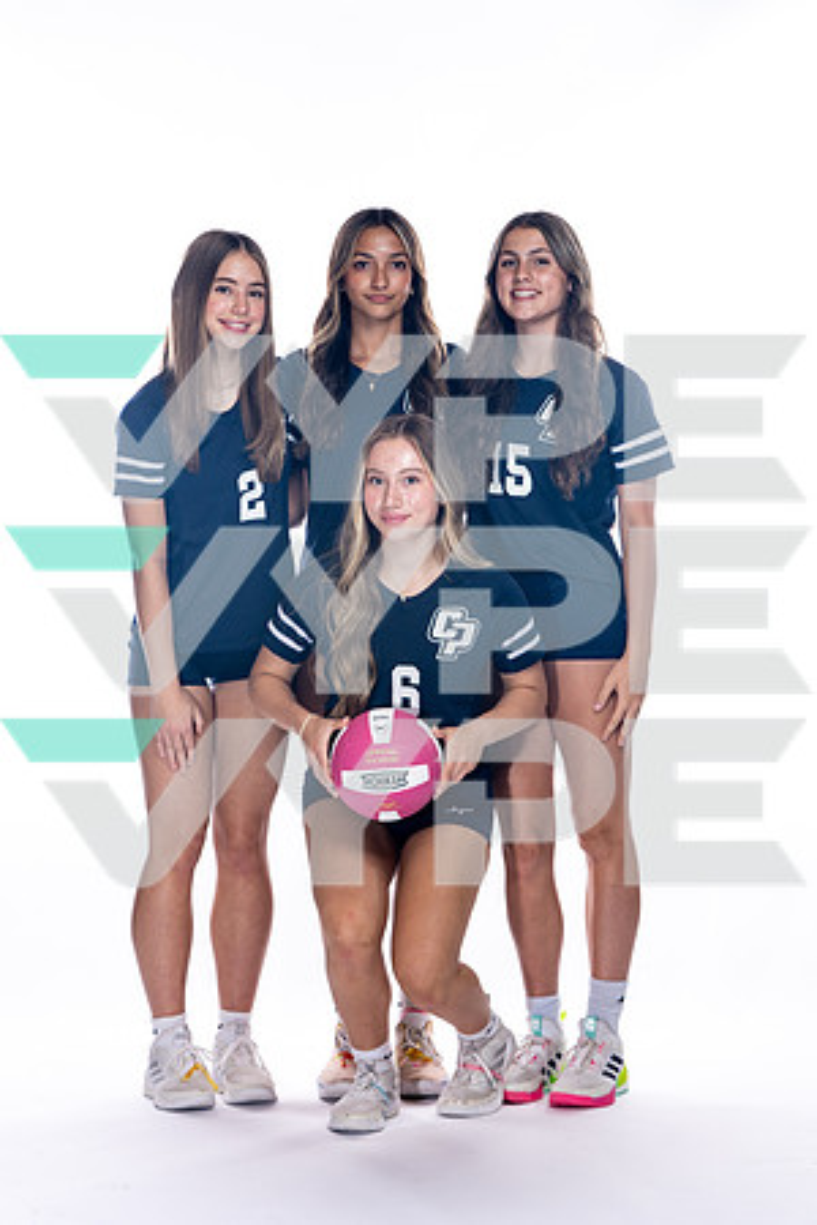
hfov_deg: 13.4
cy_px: 612
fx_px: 3472
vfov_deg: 20.0
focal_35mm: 102
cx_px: 408
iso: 400
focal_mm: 102
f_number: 5.6
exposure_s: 1/250
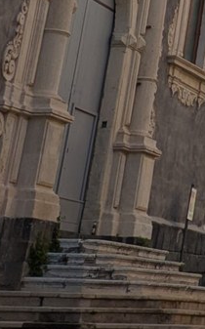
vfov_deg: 15.0
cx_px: 545
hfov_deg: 9.0
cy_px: -206
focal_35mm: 126
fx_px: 1129
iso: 57
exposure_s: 1/2732
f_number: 1.89
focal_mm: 5.43
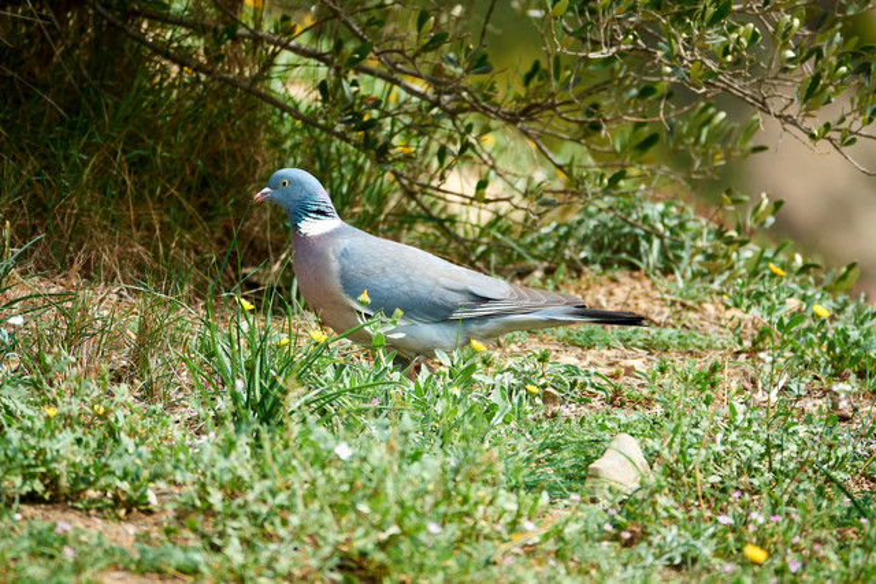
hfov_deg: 3.4
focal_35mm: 600
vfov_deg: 2.3
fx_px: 14602
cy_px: 292
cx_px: 438
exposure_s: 1/500
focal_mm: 220
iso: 100
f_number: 4
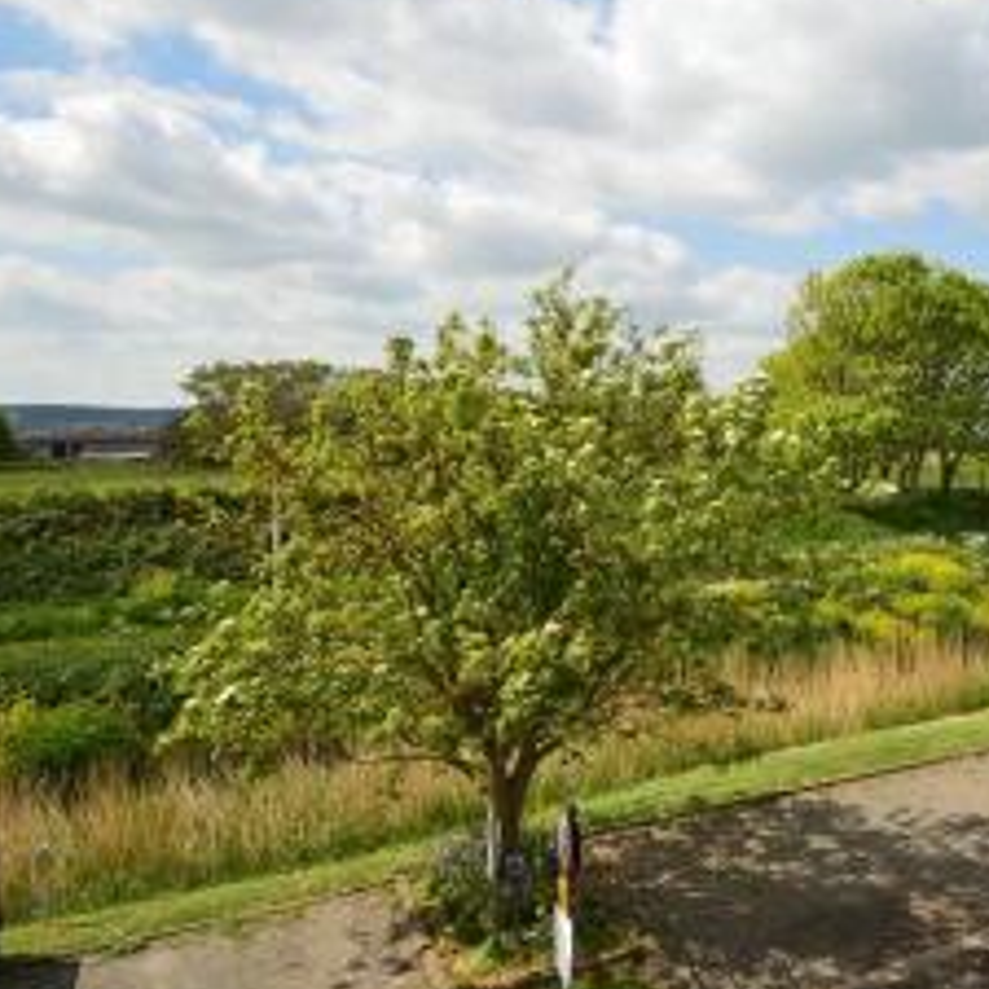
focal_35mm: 27
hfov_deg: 54.8
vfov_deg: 58.8
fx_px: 873
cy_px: 420
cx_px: 796
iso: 100
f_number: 10
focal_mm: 10
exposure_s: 1/200
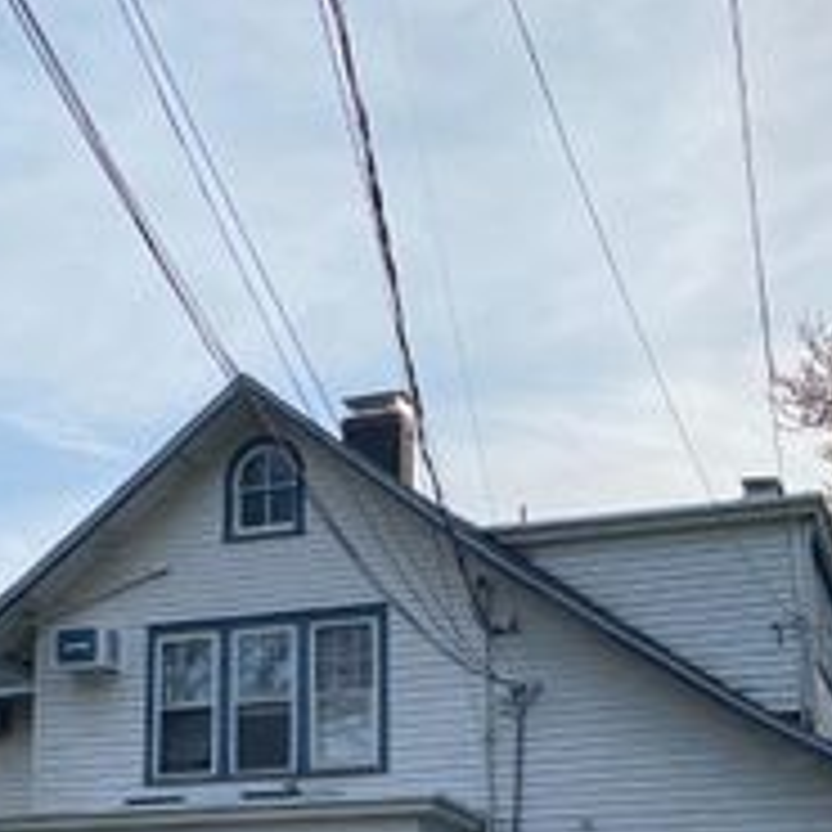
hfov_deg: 27.7
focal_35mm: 62
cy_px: 753
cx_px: 355
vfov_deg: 26.7
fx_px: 1686
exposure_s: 1/3846
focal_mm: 4.25
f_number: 1.8
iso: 32
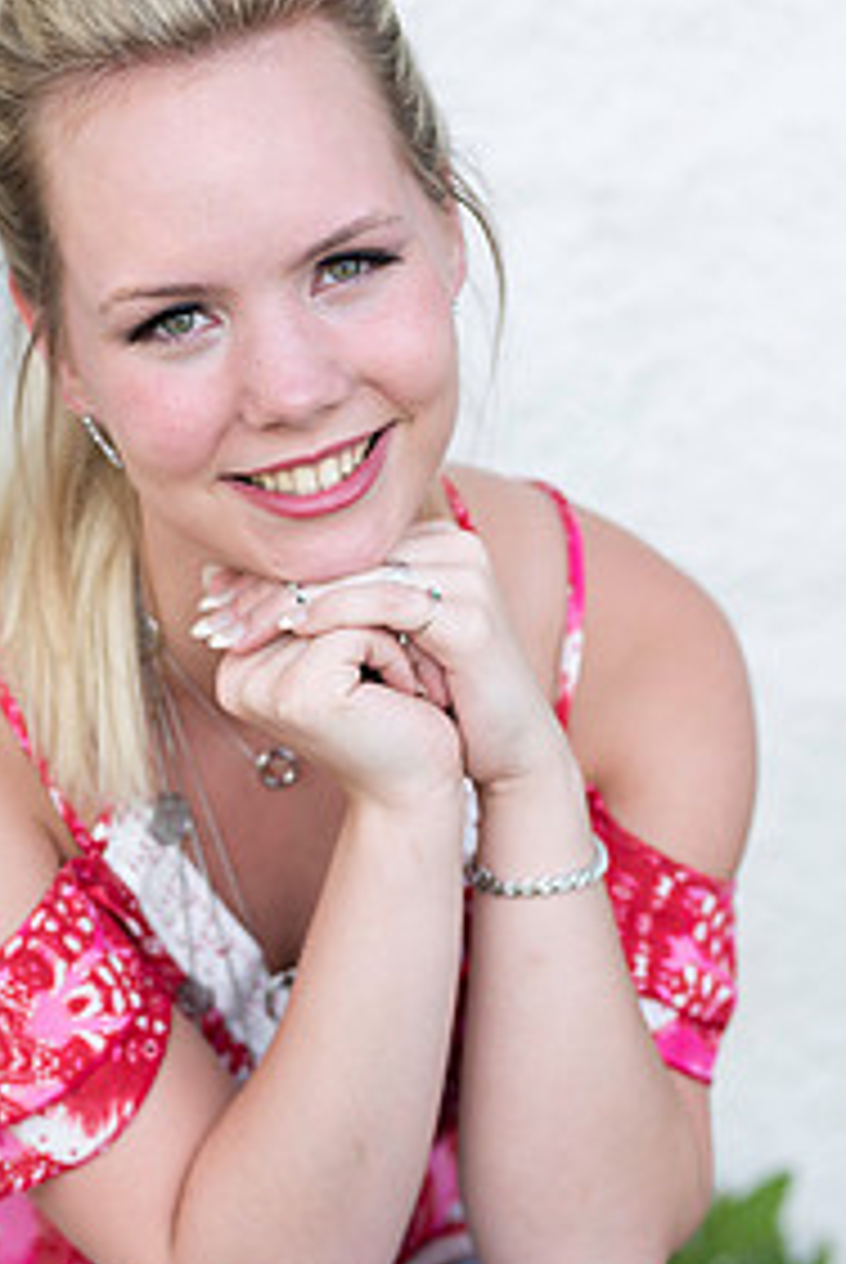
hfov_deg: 10.1
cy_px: 724
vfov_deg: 15.1
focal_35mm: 136
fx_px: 4782
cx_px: 270
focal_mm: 85
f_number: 2.8
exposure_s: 1/200
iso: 125
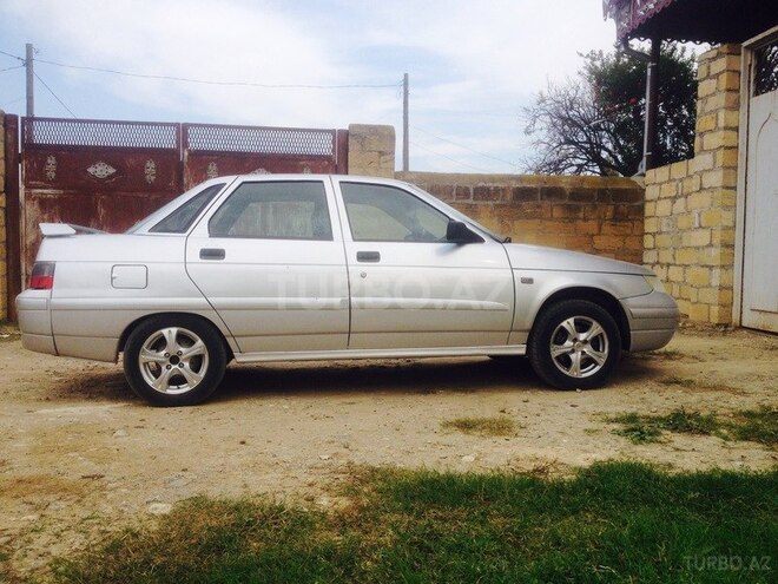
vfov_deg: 40.7
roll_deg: -0.8
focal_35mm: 35
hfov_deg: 52.6
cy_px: 292
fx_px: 787
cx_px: 389
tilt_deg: -6.2
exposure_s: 1/1200
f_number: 2.4
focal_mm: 4.28
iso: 50
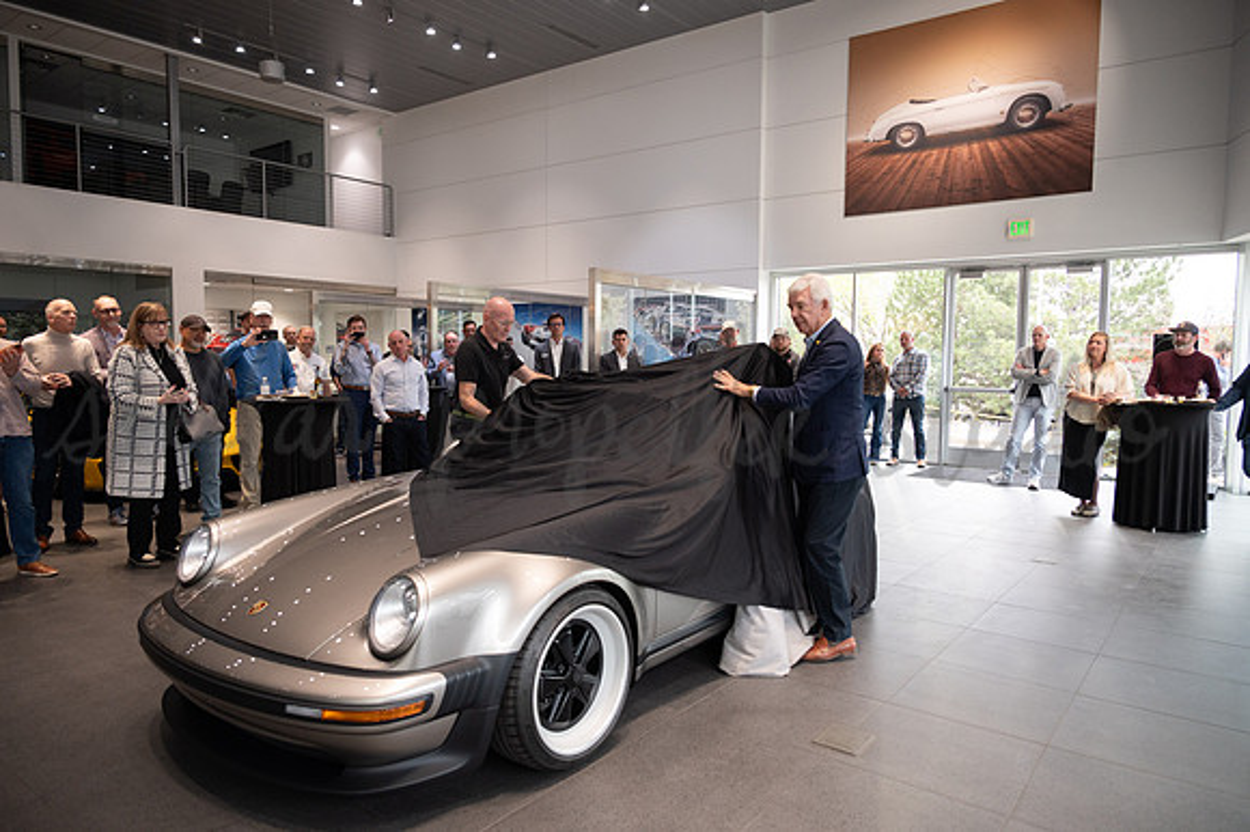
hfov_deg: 73.8
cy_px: 416
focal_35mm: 24
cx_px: 625
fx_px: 833
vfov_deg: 53.1
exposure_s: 1/80
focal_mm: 24
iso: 1600
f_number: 4
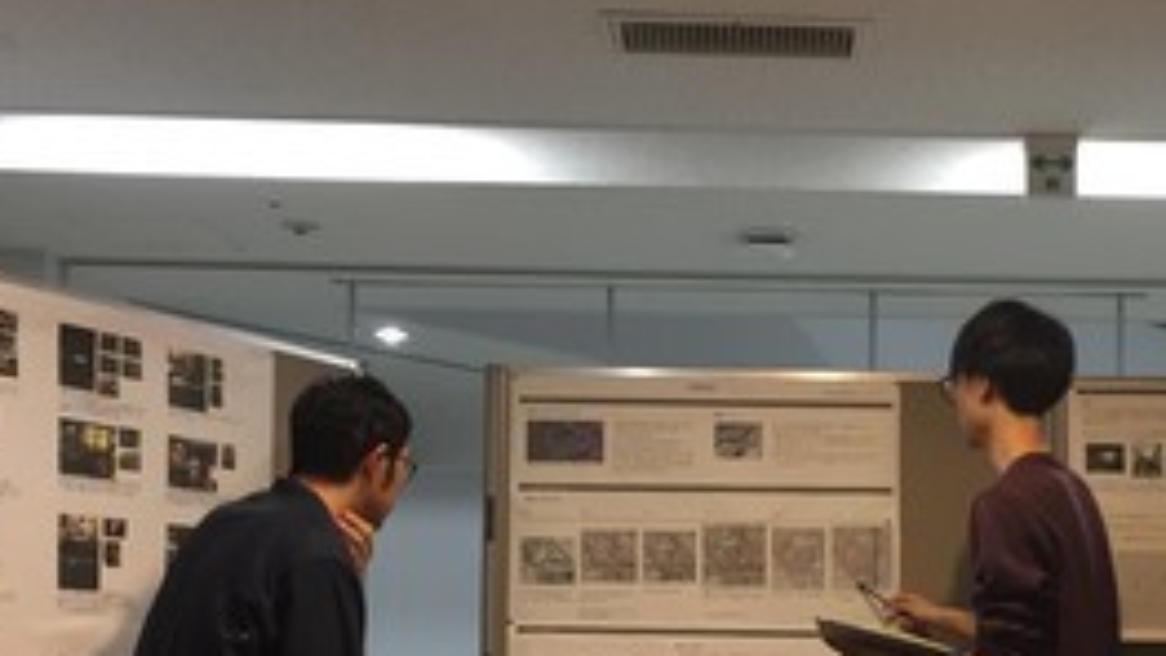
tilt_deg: +2.0
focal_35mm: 54
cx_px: 860
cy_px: 576
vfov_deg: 21.8
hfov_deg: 37.6
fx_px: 1670
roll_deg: +0.6
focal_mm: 4.15
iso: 80
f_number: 2.2
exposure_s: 1/30
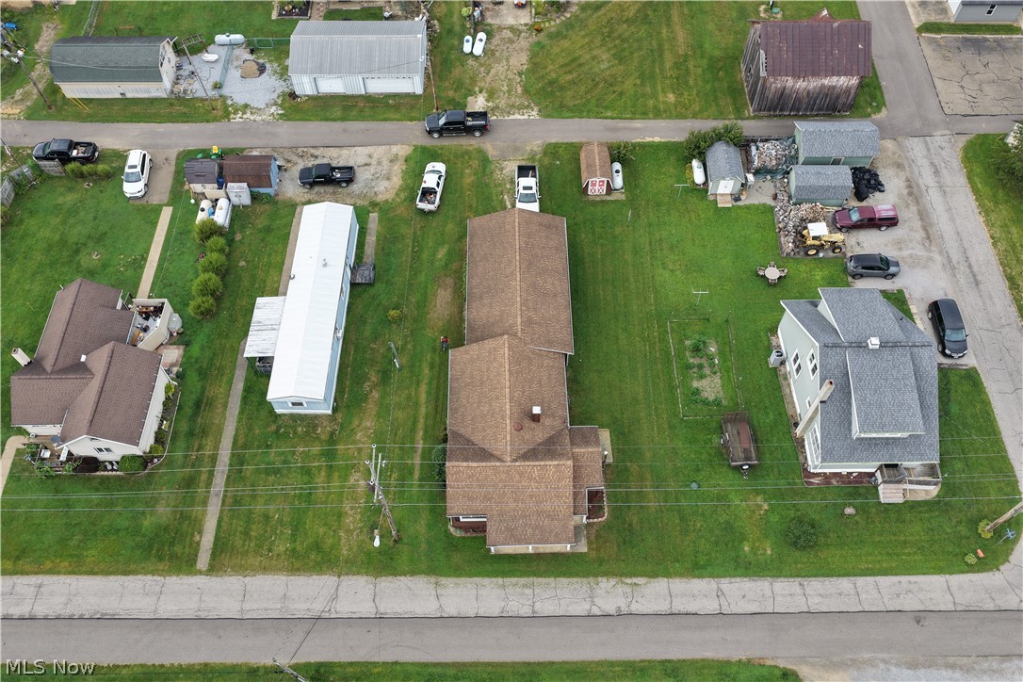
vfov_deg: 46.4
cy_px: 341
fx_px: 796
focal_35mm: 28
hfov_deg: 65.5
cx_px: 512
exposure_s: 1/240
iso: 125
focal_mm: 14.45
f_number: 2.8
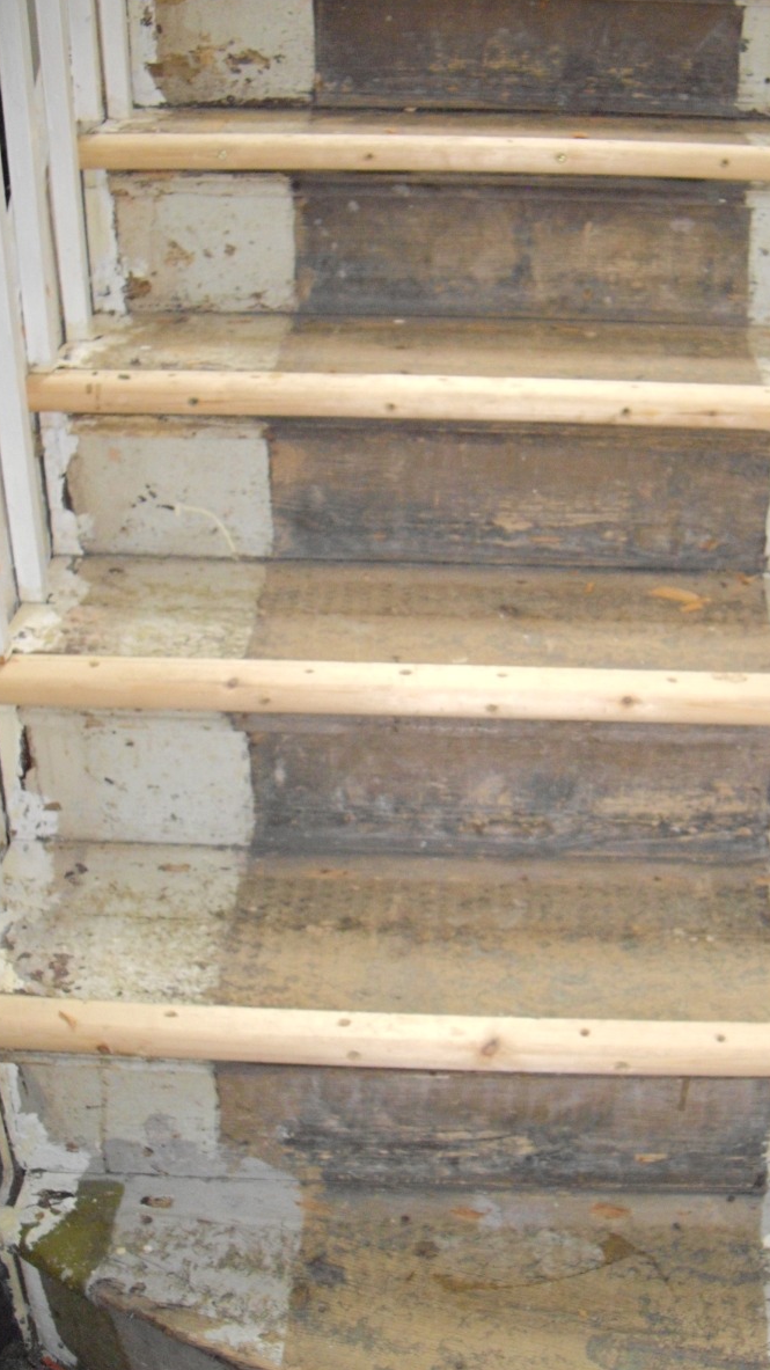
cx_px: 506
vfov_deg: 48.4
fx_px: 1525
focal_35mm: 42
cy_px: 684
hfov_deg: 28.2
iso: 400
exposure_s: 1/40
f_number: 2.8
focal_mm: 7.9
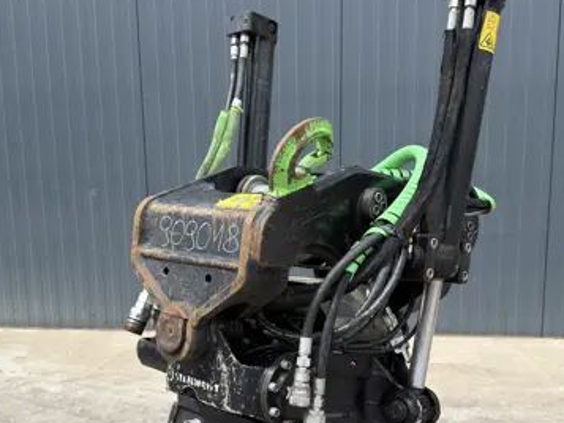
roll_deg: -0.5
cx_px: 281
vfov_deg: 33.2
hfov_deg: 43.8
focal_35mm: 43
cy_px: 294
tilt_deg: -10.3
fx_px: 701
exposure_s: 1/2066
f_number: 1.78
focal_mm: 6.76
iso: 80
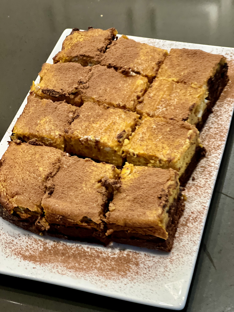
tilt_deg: -45.8
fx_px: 694
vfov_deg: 25.3
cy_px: 156
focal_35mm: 77
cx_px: 117
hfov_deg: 19.1
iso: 320
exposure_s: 1/24
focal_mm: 9
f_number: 2.8
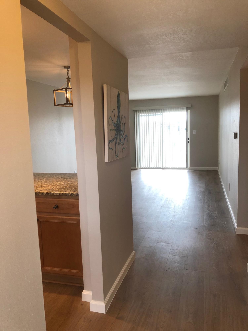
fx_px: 267
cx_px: 124
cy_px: 166
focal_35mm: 28
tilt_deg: -8.1
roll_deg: +1.5
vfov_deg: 63.4
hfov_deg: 49.7
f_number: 1.8
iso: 25
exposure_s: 1/40
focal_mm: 3.99
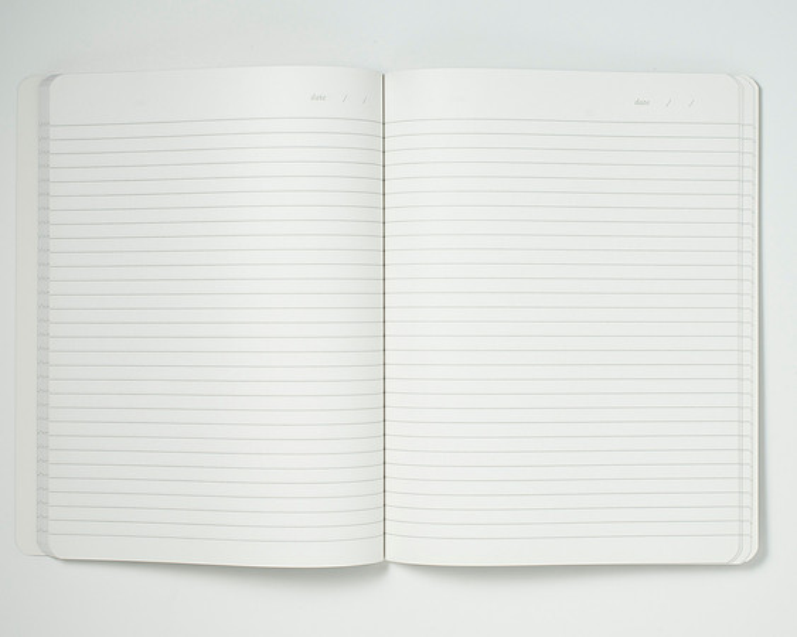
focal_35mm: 66
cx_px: 407
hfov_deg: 28.8
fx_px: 1553
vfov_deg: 23.2
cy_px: 330
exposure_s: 1/200
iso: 200
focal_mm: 50
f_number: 9
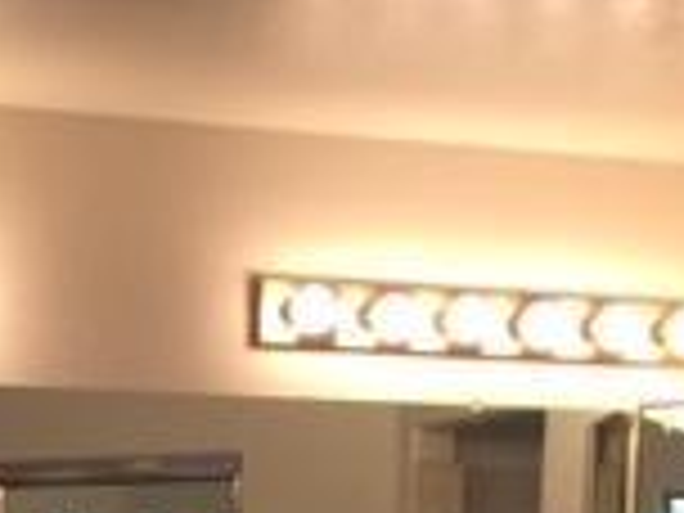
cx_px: 135
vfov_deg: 11.1
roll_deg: -1.3
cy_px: 1004
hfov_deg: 16.0
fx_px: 2411
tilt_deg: -8.0
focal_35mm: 122
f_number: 2.2
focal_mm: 4.15
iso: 40
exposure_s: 1/40
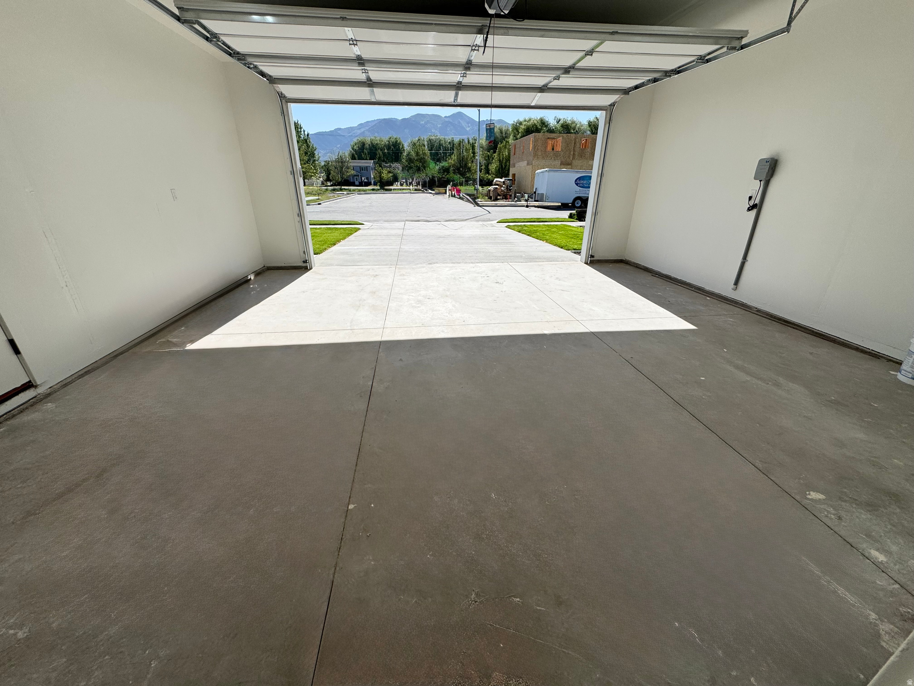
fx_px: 370
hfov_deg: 102.1
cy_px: 343
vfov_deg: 85.7
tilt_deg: -24.6
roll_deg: +0.0
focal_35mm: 14
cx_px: 457
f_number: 2.2
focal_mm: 2.22
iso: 50
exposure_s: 1/2985
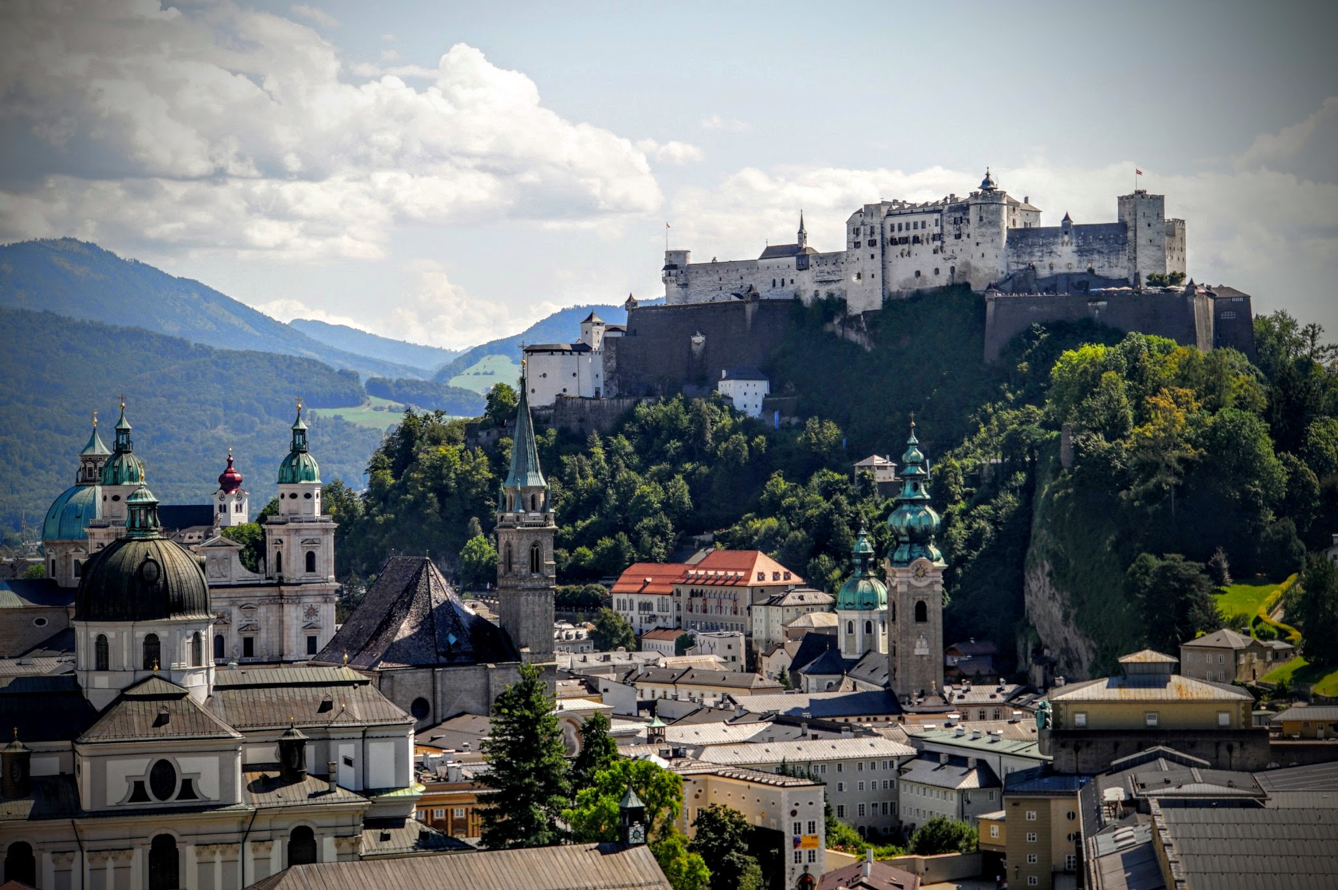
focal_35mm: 76
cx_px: 669
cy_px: 445
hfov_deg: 26.7
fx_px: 2822
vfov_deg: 17.9
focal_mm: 51
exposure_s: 1/320
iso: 100
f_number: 8
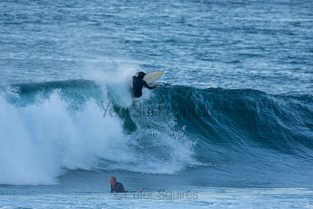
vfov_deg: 1.8
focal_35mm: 750
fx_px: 6522
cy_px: 104
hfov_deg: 2.7
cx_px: 156
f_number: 5.6
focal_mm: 500
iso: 1000
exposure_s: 1/1600
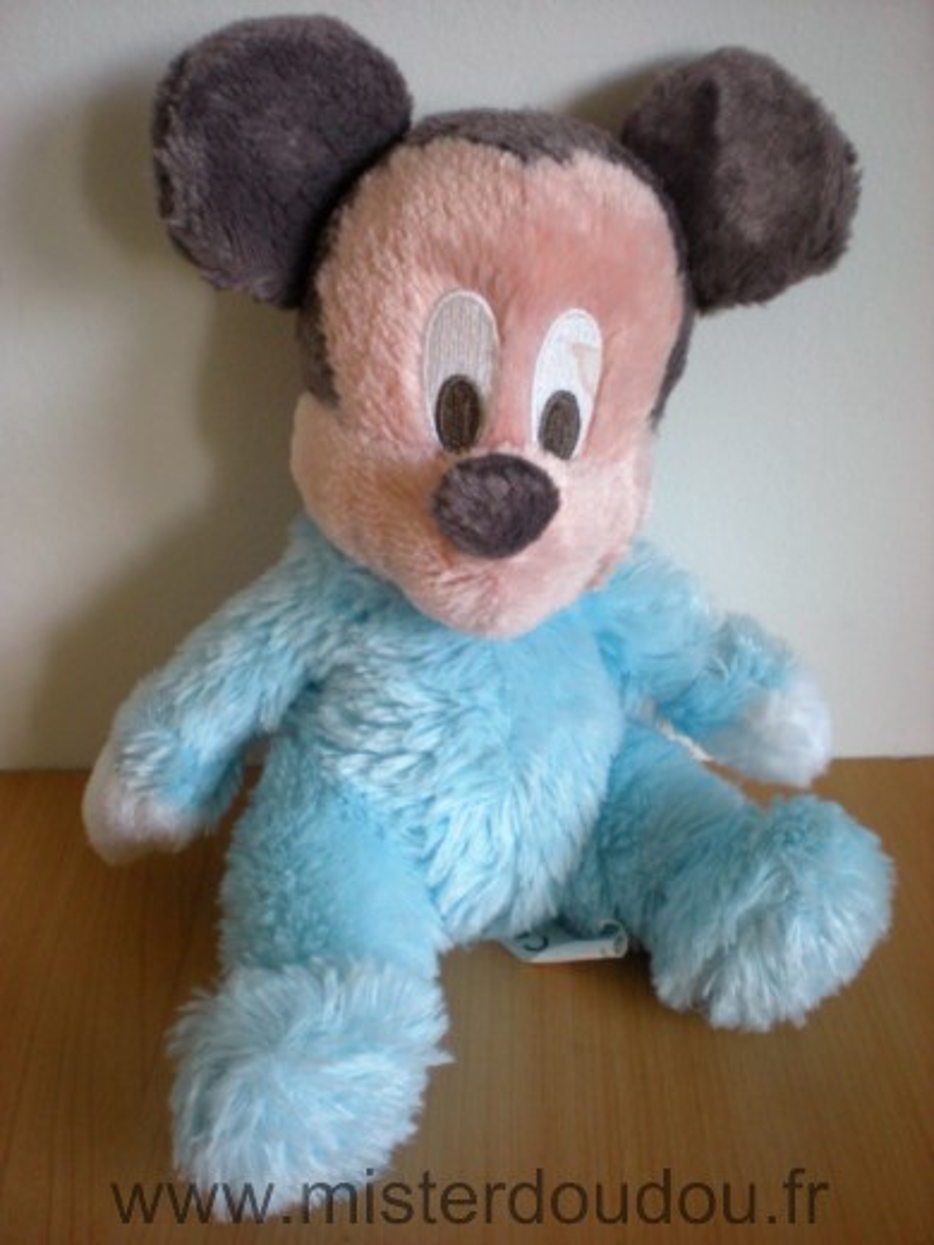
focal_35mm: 38
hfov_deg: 37.7
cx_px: 467
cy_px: 622
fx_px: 1367
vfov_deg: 49.0
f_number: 3.1
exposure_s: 1/57.7
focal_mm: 6.3
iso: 200
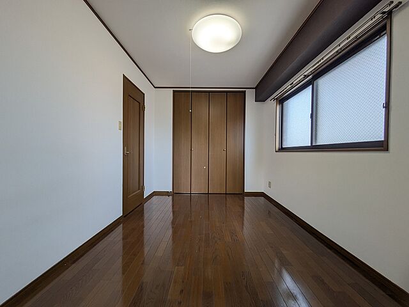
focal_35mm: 14
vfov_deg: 85.7
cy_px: 154
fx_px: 165
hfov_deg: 102.1
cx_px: 204
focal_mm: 1.83
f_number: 2.2
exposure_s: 1/179
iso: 49
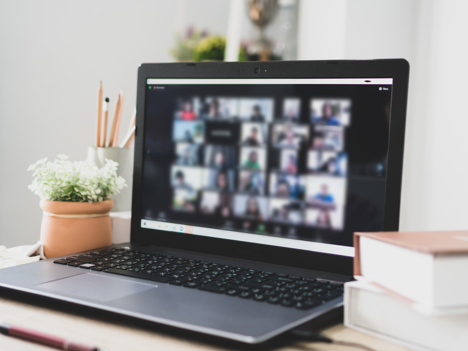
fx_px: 778
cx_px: 239
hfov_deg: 33.5
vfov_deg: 25.4
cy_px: 178
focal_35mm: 58
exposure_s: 1/40
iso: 160
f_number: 1.8
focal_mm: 35
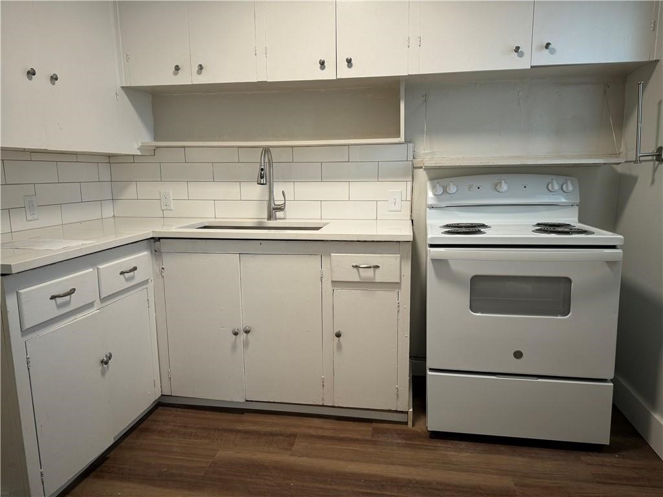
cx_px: 332
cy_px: 248
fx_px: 460
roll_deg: +0.5
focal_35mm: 24
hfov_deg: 71.6
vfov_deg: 56.8
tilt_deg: -10.3
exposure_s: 1/60
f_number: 1.78
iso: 100
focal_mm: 6.76
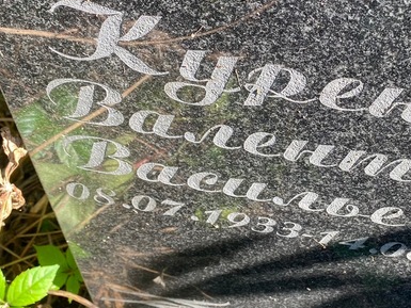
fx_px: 641
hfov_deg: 33.9
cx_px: 359
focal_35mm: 54
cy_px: 166
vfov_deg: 27.0
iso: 32
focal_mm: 4.25
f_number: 1.8
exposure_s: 1/122
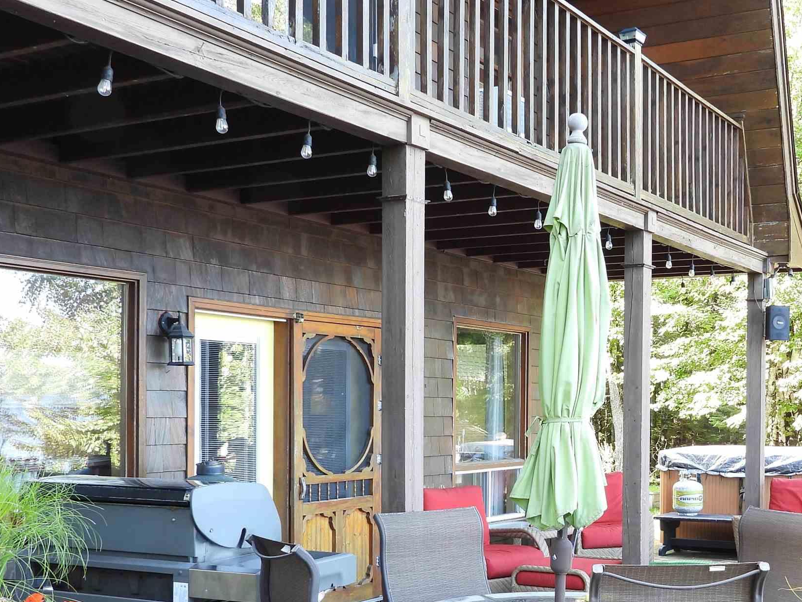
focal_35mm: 45
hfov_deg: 41.0
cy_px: 431
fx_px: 1043
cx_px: 593
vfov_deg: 31.8
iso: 100
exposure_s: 1/40
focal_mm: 4.3
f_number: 2.8
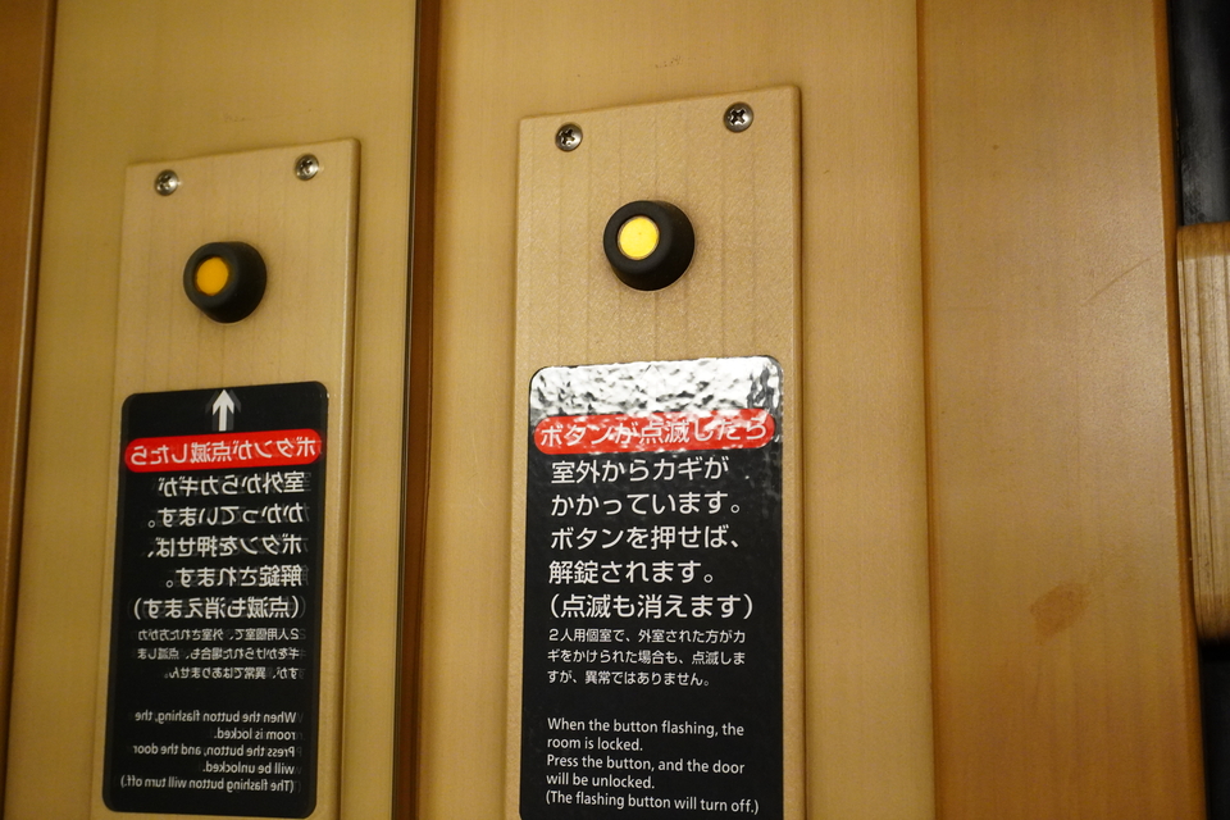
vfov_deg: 28.9
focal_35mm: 46
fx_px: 1589
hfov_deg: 42.3
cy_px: 410
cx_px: 615
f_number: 8
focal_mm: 31
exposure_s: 1/60
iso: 2500
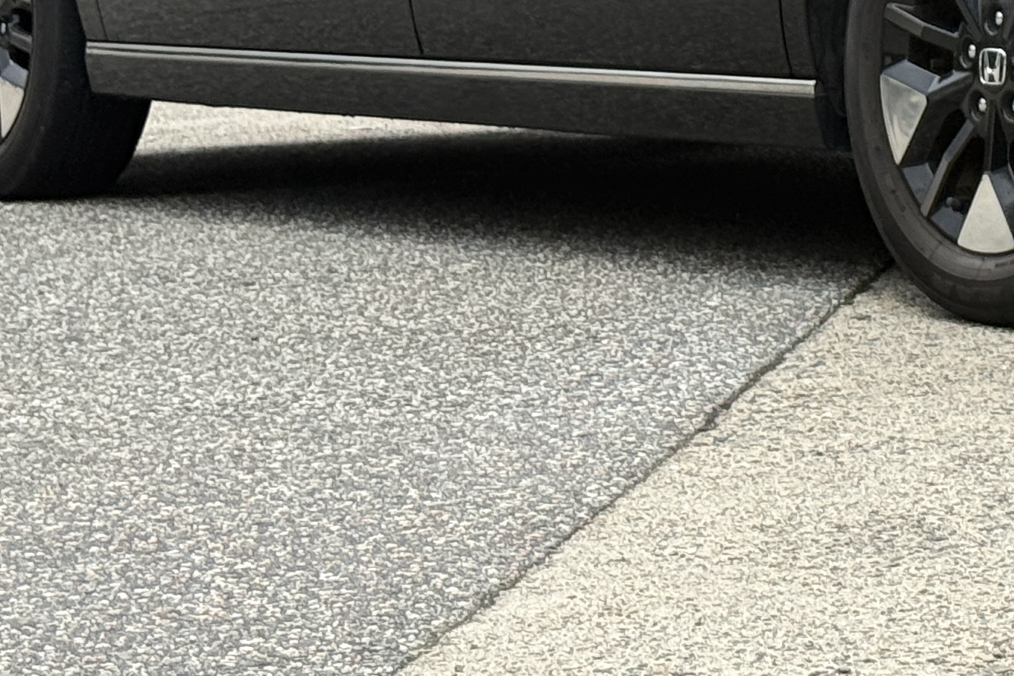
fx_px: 4253
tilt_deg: +2.4
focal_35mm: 151
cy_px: -367
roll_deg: +1.4
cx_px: 1130
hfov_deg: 13.3
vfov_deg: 8.9
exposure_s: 1/2762
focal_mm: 6.76
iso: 100
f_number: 1.78
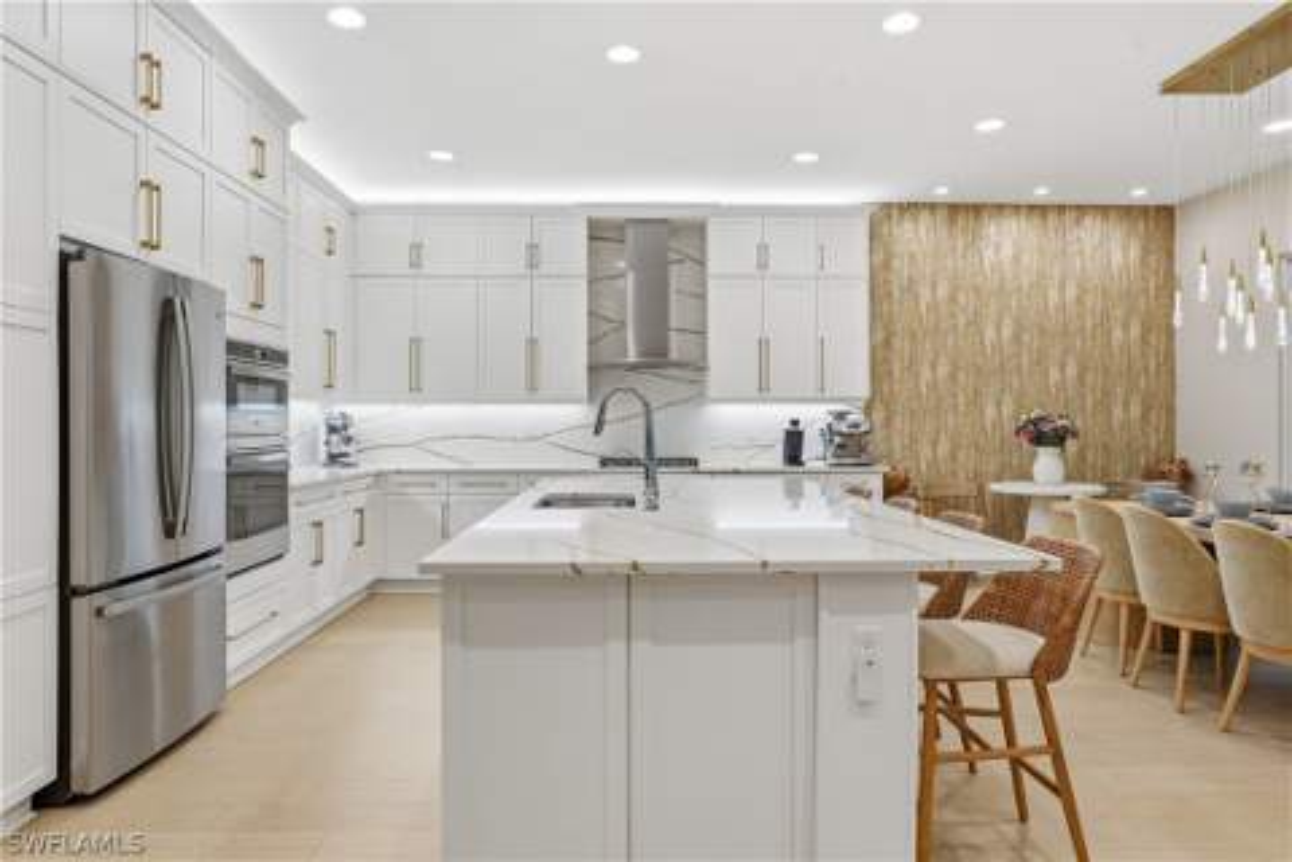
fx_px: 825
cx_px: 646
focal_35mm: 23
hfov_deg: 76.1
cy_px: 431
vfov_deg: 55.1
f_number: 9
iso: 400
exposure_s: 1/160
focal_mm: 23
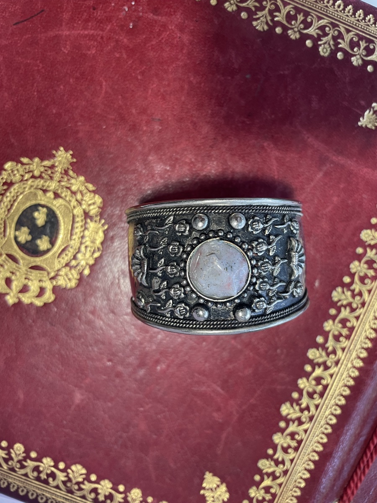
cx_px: 188
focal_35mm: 26
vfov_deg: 67.3
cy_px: 252
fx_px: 378
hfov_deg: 53.1
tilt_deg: -85.7
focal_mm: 4.2
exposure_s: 1/50
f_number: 1.6
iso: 80
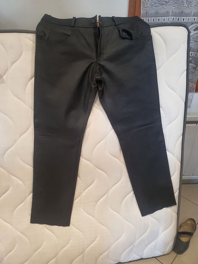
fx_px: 198
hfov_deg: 53.1
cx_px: 99
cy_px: 132
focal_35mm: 26
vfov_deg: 67.3
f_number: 1.5
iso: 200
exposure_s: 1/50
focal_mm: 4.3
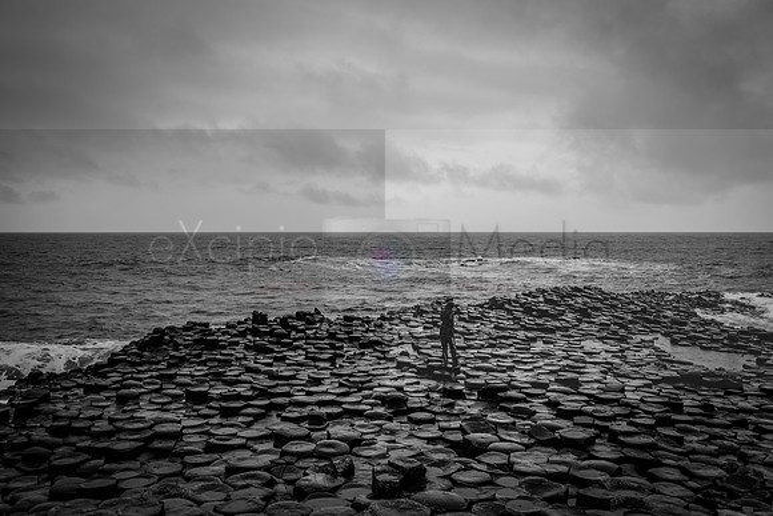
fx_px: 712
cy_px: 258
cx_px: 386
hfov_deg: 57.0
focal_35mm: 33
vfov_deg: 39.8
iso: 125
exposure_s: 1/40
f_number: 5.6
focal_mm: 32
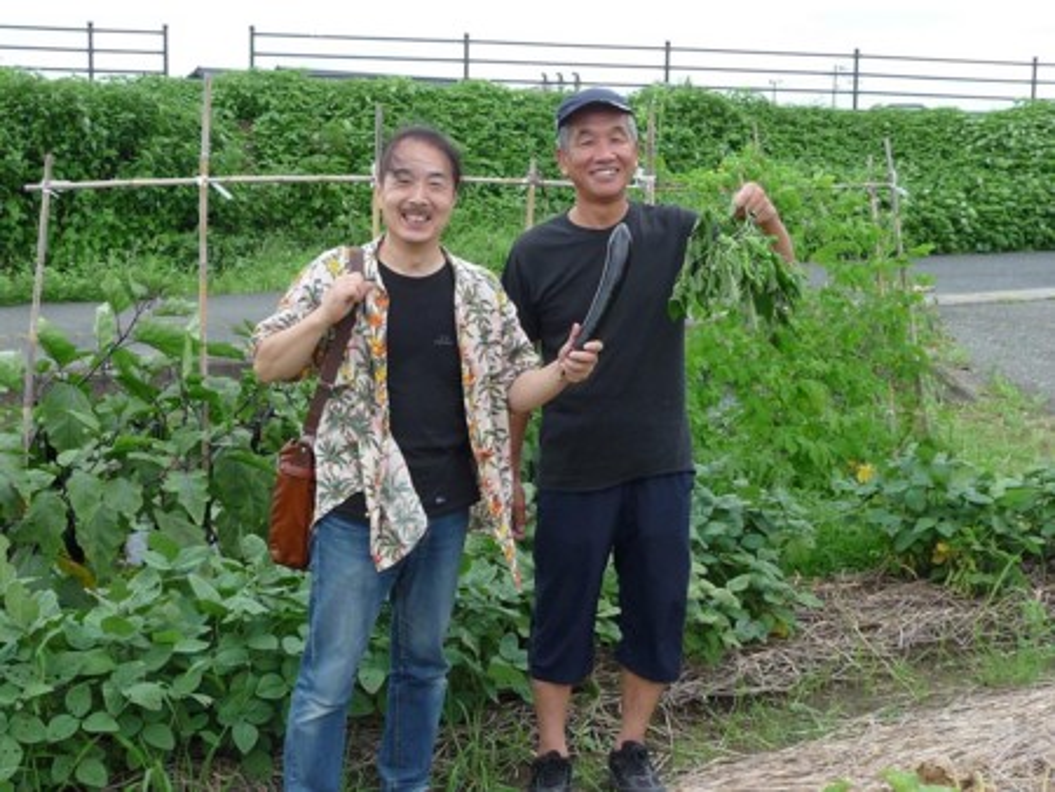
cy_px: 396
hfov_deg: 35.5
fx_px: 1647
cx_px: 528
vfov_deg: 27.1
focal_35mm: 54
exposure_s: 1/80
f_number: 3.5
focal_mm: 5.3
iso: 100
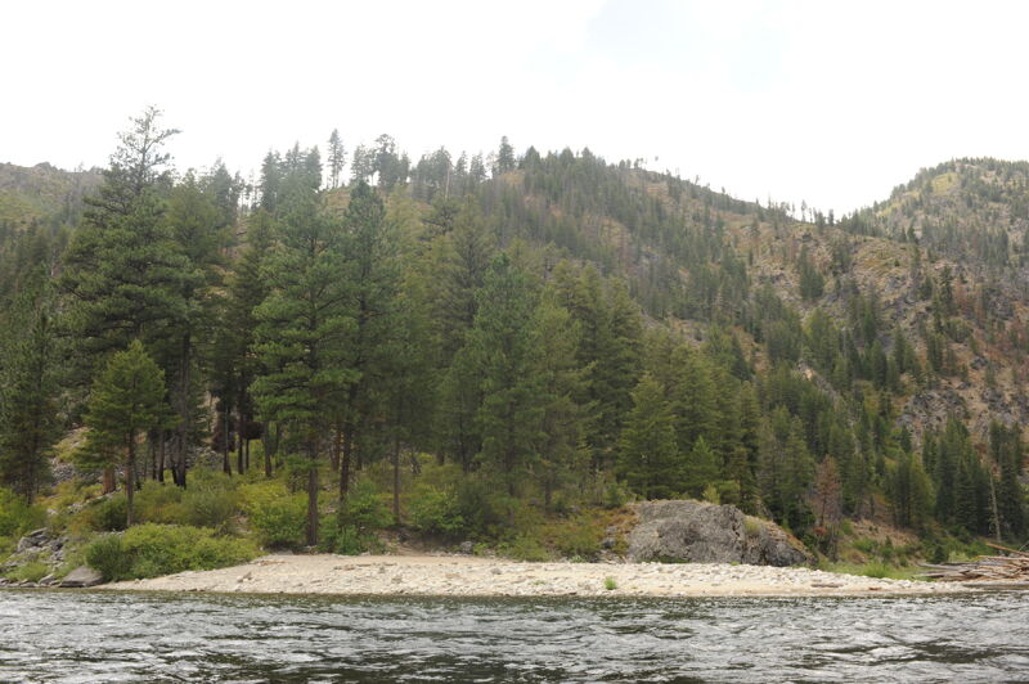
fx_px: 1000
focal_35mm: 35
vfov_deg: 37.8
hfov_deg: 54.5
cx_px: 514
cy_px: 342
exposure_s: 1/125
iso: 200
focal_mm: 35
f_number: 9
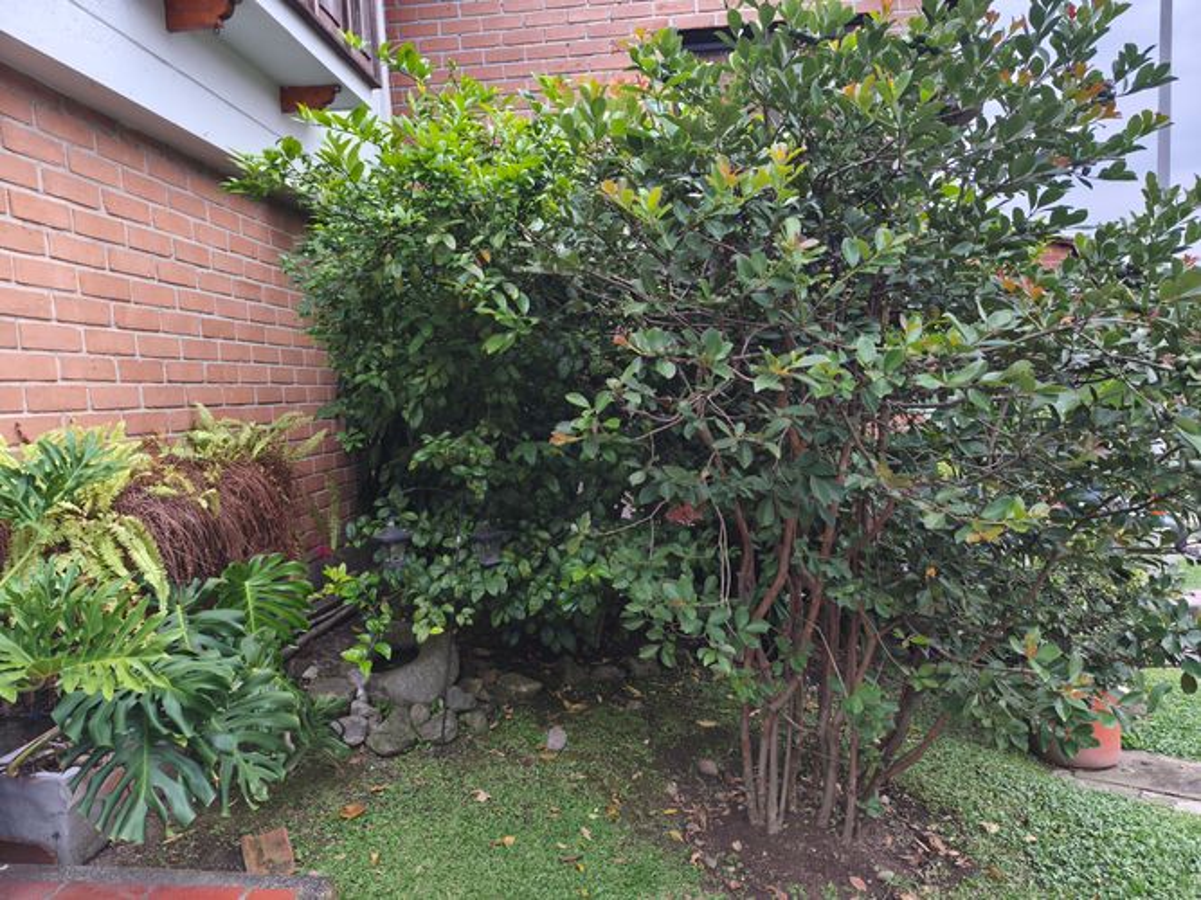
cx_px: 600
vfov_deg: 58.9
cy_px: 450
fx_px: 798
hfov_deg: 73.9
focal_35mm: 23
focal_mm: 6.14
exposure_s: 1/60
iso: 250
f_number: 1.65
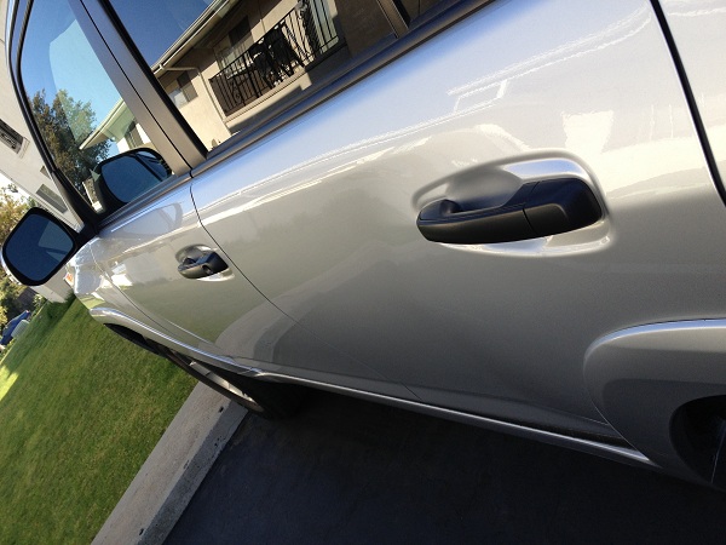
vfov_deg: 40.7
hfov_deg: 52.6
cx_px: 363
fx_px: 734
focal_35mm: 35
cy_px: 272
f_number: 2.4
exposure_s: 1/378
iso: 50
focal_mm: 4.28
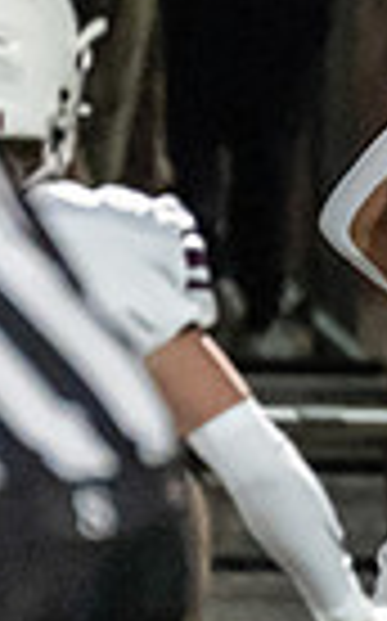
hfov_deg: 0.6
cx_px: 933
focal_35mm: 2213
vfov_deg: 1.0
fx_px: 37423
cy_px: 424
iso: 3200
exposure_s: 1/1250
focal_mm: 200
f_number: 2.8
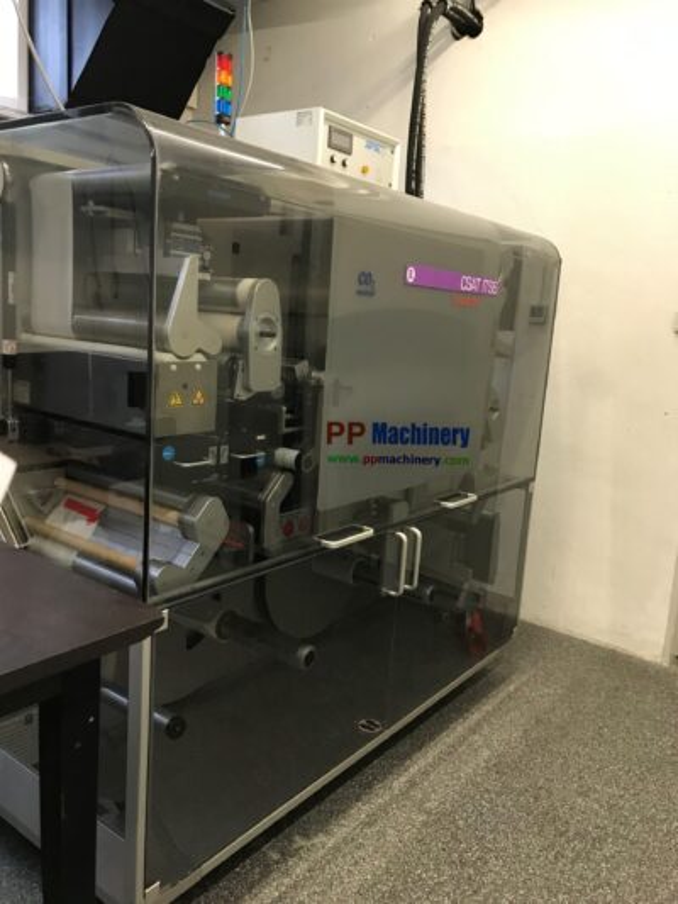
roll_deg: -2.8
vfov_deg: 63.4
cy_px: 452
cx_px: 339
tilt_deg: -8.5
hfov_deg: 49.8
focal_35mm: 28
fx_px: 731
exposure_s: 1/17
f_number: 1.8
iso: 64
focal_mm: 3.99
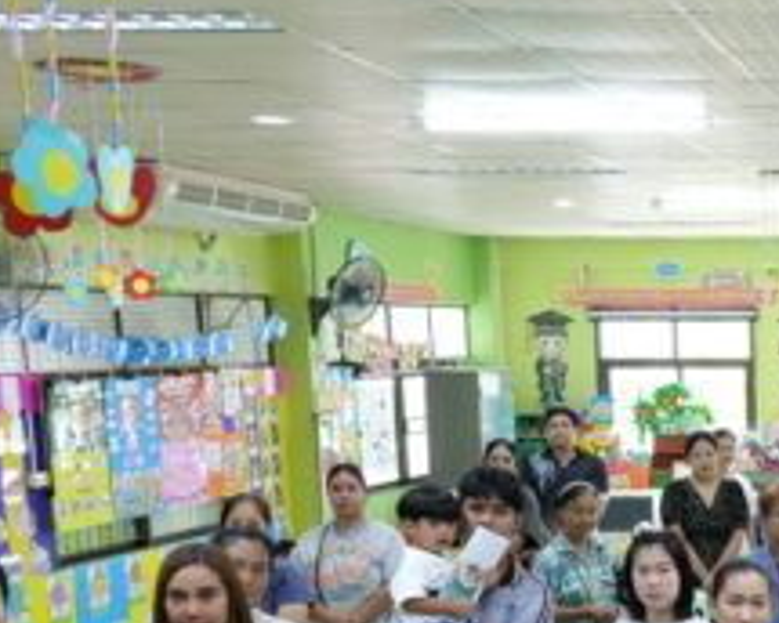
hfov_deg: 24.4
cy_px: 612
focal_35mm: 67
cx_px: 1033
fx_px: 1545
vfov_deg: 22.0
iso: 1250
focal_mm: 20
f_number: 5.6
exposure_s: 1/30
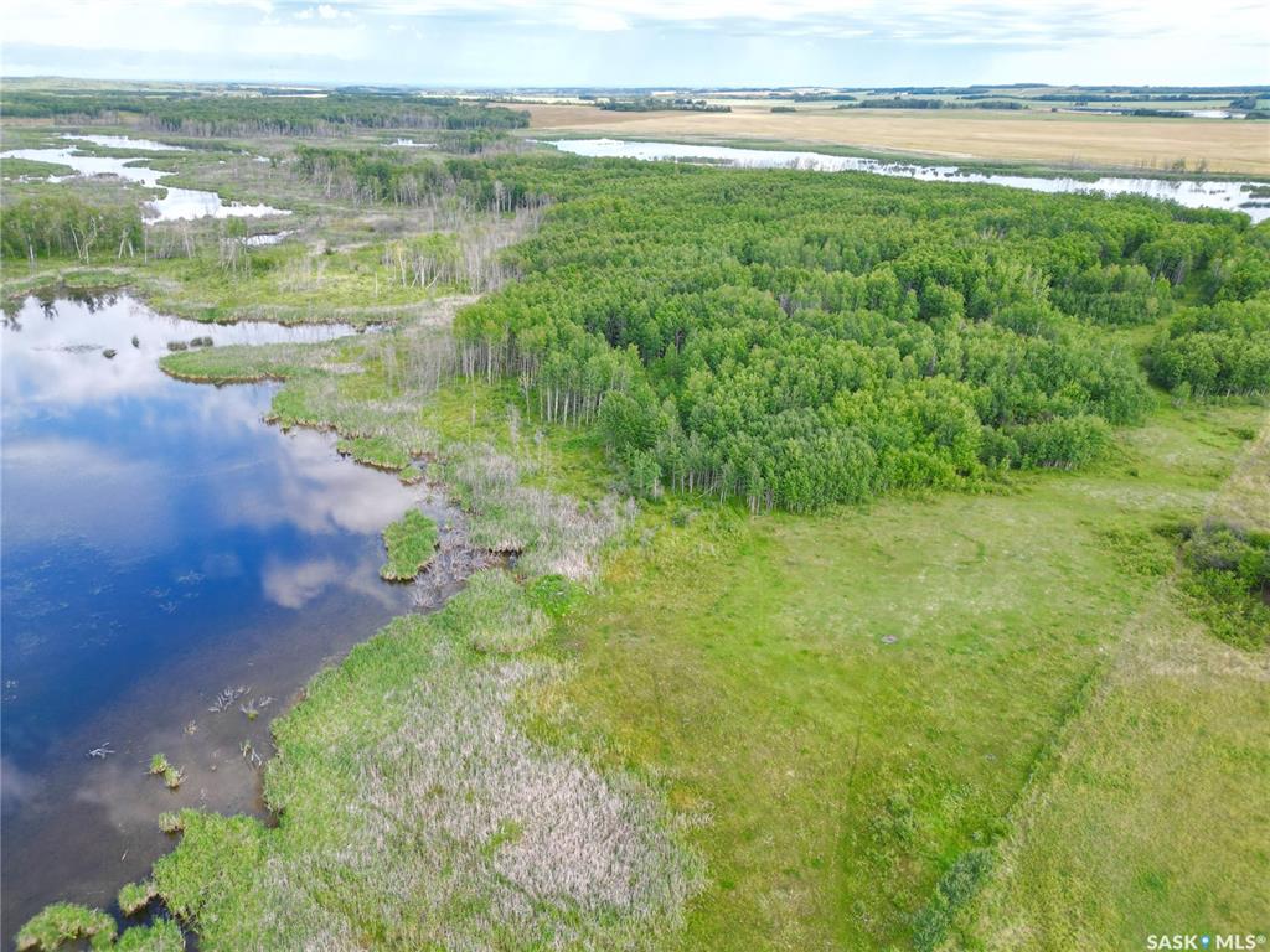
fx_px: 881
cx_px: 635
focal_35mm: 24
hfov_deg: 71.6
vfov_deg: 56.8
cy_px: 476
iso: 100
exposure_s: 1/725
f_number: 1.7
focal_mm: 6.72
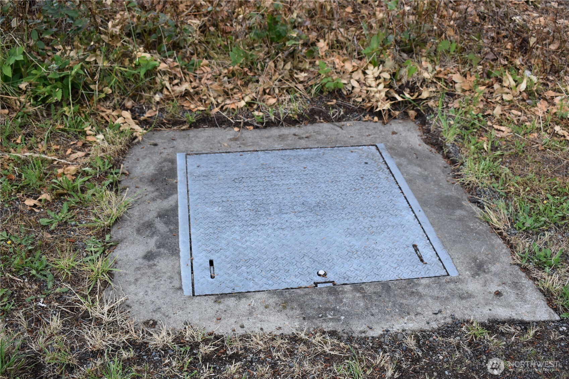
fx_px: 616
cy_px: 190
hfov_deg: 49.6
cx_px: 284
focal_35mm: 39
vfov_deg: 34.2
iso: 400
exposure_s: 1/250
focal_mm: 26
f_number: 5.6
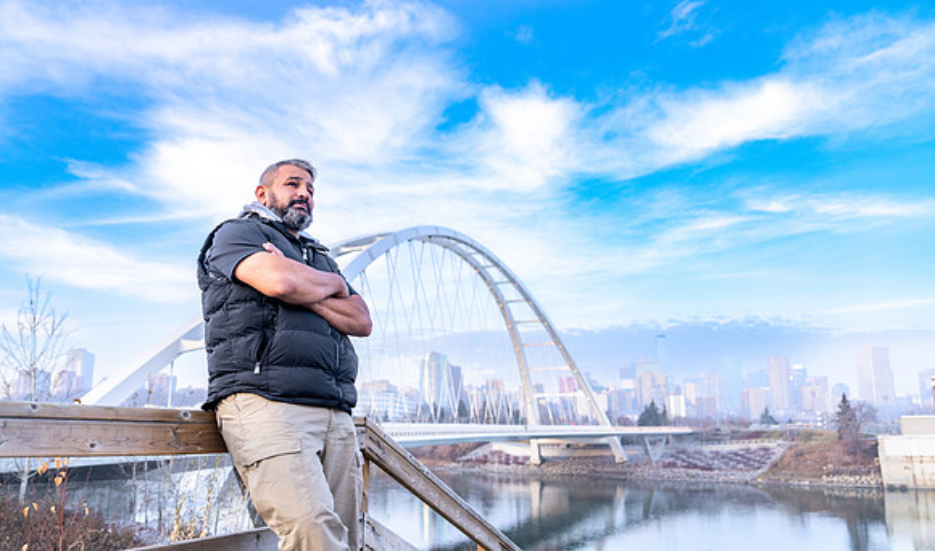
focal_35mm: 27
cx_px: 450
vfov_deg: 44.4
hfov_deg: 69.6
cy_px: 323
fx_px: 673
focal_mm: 25
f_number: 2.8
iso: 100
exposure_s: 1/200
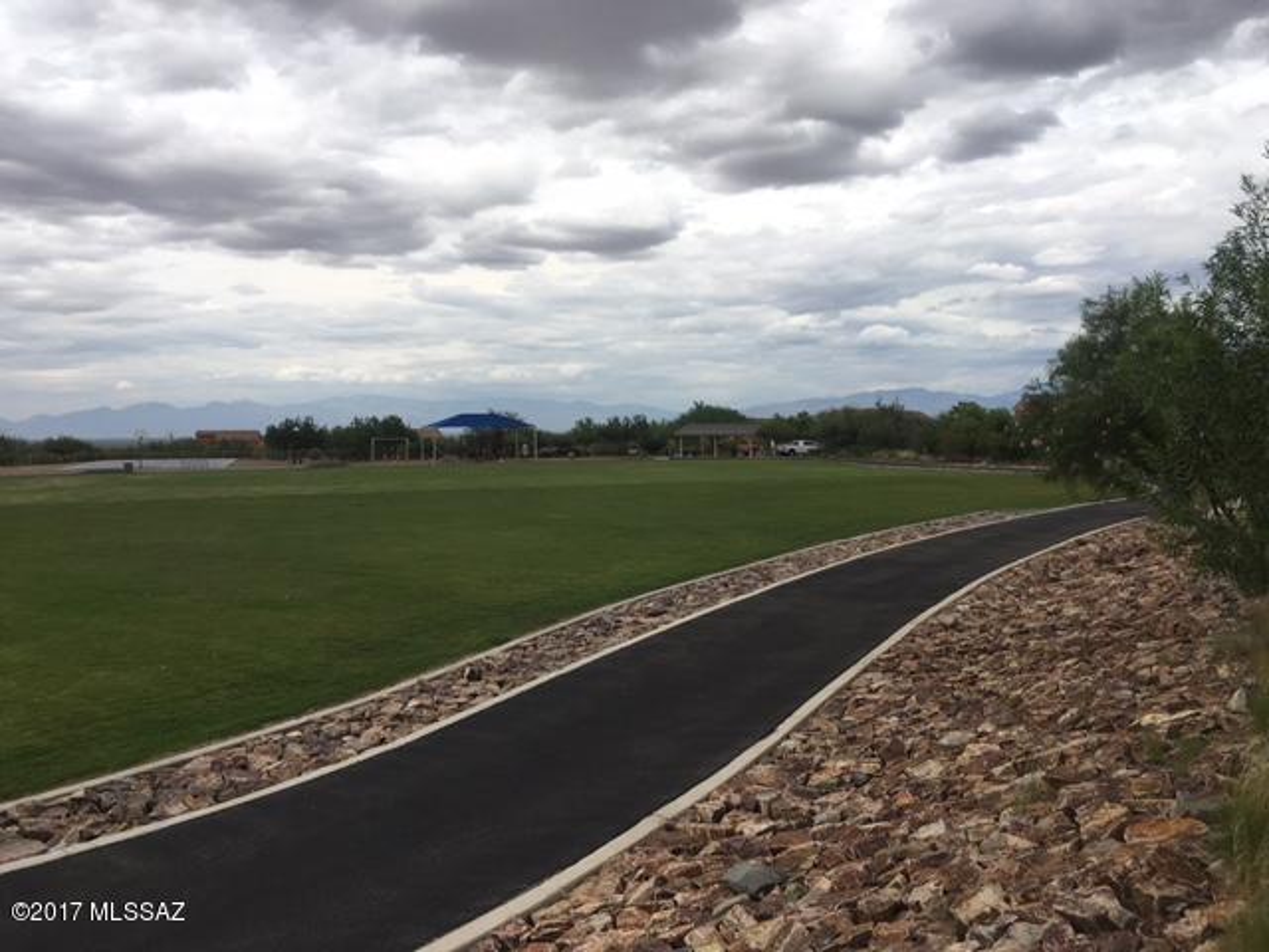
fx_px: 1063
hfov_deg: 61.7
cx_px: 634
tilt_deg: -2.9
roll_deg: +0.3
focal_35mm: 29
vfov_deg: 48.2
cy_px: 476
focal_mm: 4.15
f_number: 2.2
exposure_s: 1/1603
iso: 25
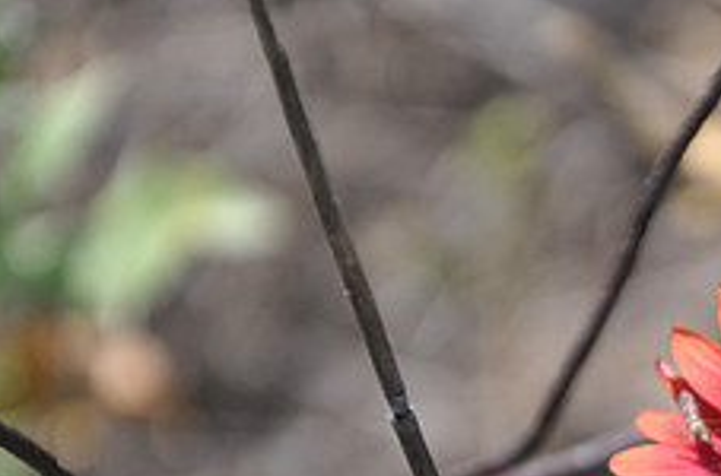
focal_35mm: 403
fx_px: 8054
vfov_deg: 3.4
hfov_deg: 5.1
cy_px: 506
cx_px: 889
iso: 200
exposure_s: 1/125
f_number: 5.6
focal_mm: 105
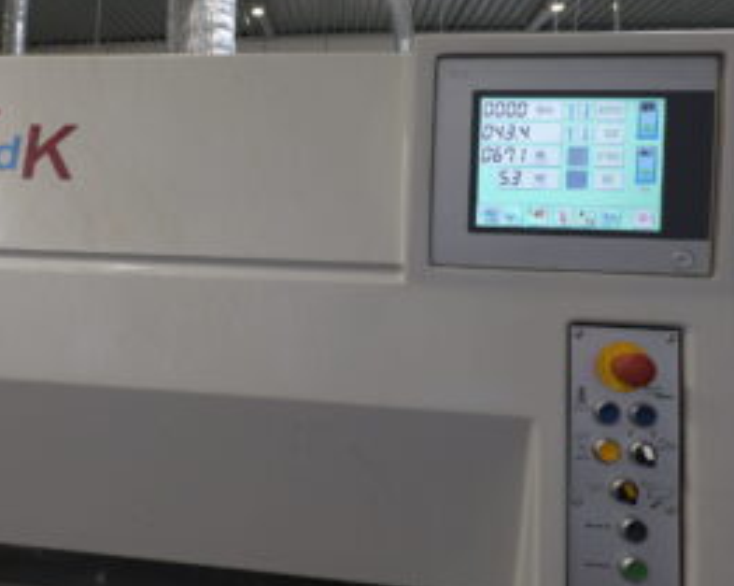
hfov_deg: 52.8
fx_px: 716
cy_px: 251
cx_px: 221
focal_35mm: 33
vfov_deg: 44.4
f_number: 8
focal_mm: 23
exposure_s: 1/100
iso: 1600
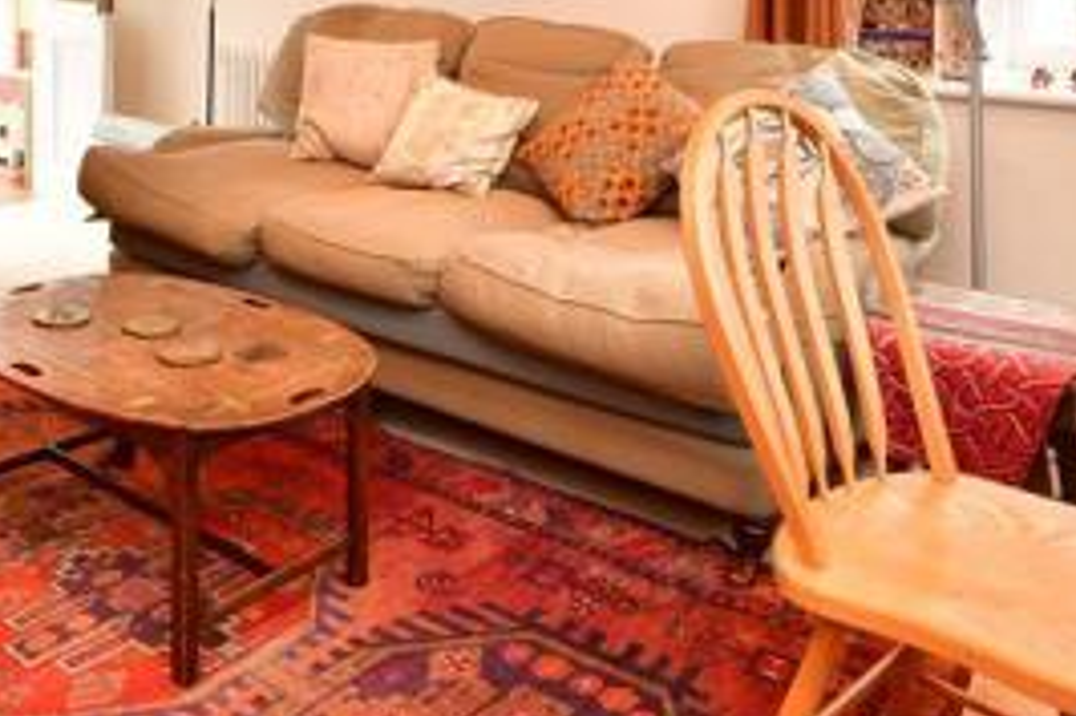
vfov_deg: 32.0
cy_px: -59
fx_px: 1105
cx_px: 251
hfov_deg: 49.5
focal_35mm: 37
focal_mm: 10
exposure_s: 1/10
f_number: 5.6
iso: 500
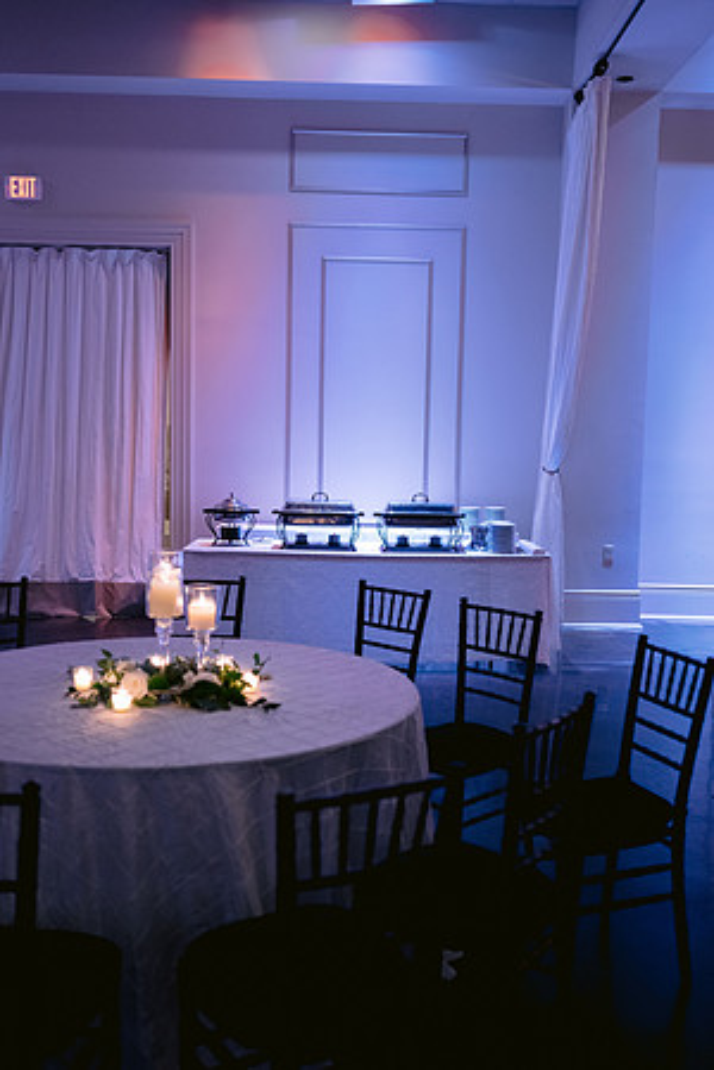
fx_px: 1041
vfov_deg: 54.4
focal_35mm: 35
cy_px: 535
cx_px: 357
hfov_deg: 37.9
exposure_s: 1/100
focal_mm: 35
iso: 1600
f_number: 2.2
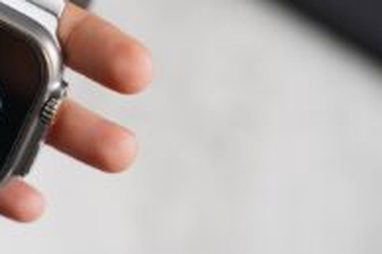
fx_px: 1643
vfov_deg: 8.8
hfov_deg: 13.2
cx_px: 41
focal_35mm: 155
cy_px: -5
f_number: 4
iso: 800
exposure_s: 1/80
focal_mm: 75
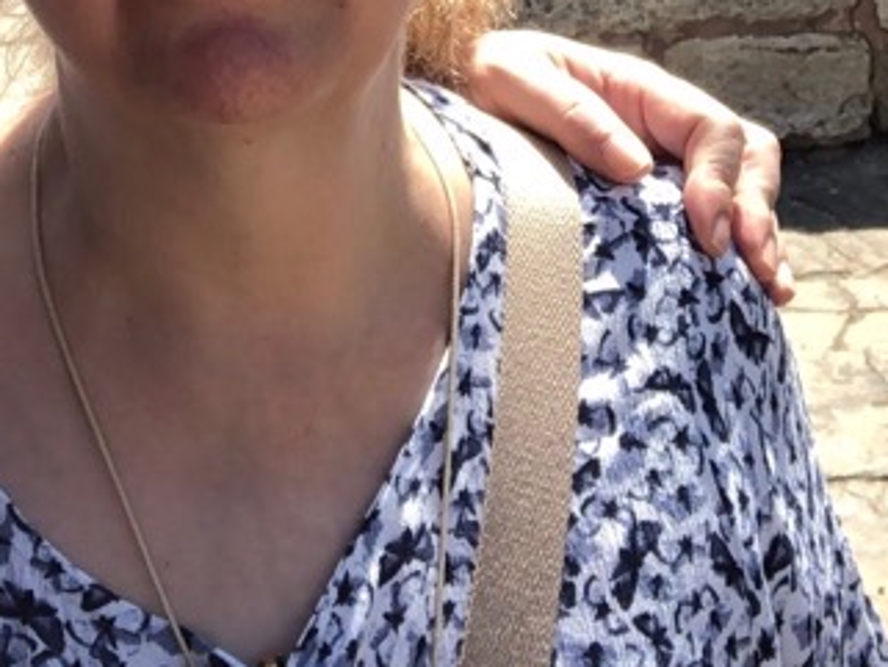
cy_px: -367
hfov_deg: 19.1
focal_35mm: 102
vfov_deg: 13.6
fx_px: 2618
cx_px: 243
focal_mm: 2.87
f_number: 2.2
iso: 20
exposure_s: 1/387
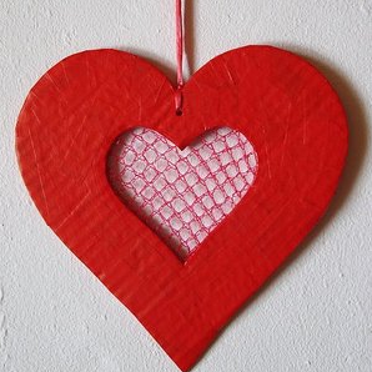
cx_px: 186
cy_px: 146
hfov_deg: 22.8
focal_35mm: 76
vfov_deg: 22.7
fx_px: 924
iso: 100
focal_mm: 10.6
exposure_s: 1/40
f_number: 2.8
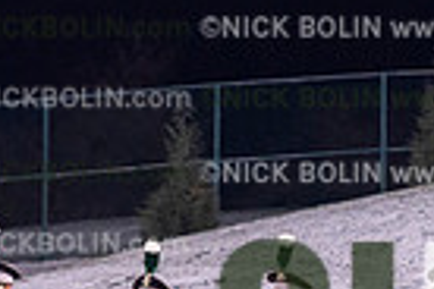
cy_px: 391
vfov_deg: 2.1
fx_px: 7860
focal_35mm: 652
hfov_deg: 3.2
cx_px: 440
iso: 2500
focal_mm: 155
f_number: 2.8
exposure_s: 1/1250
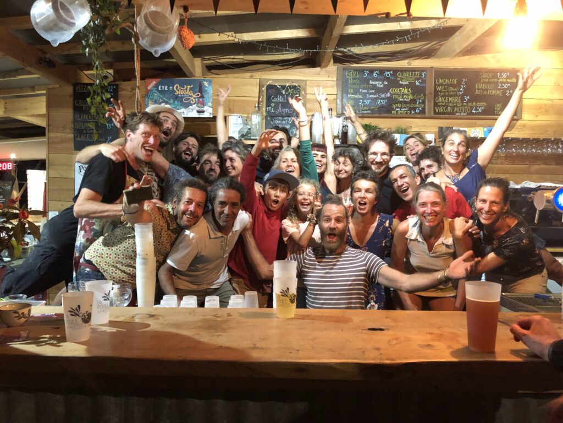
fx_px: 455
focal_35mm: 28
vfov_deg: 49.7
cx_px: 282
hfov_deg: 63.4
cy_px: 212
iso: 100
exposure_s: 1/4
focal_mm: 3.99
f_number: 1.8
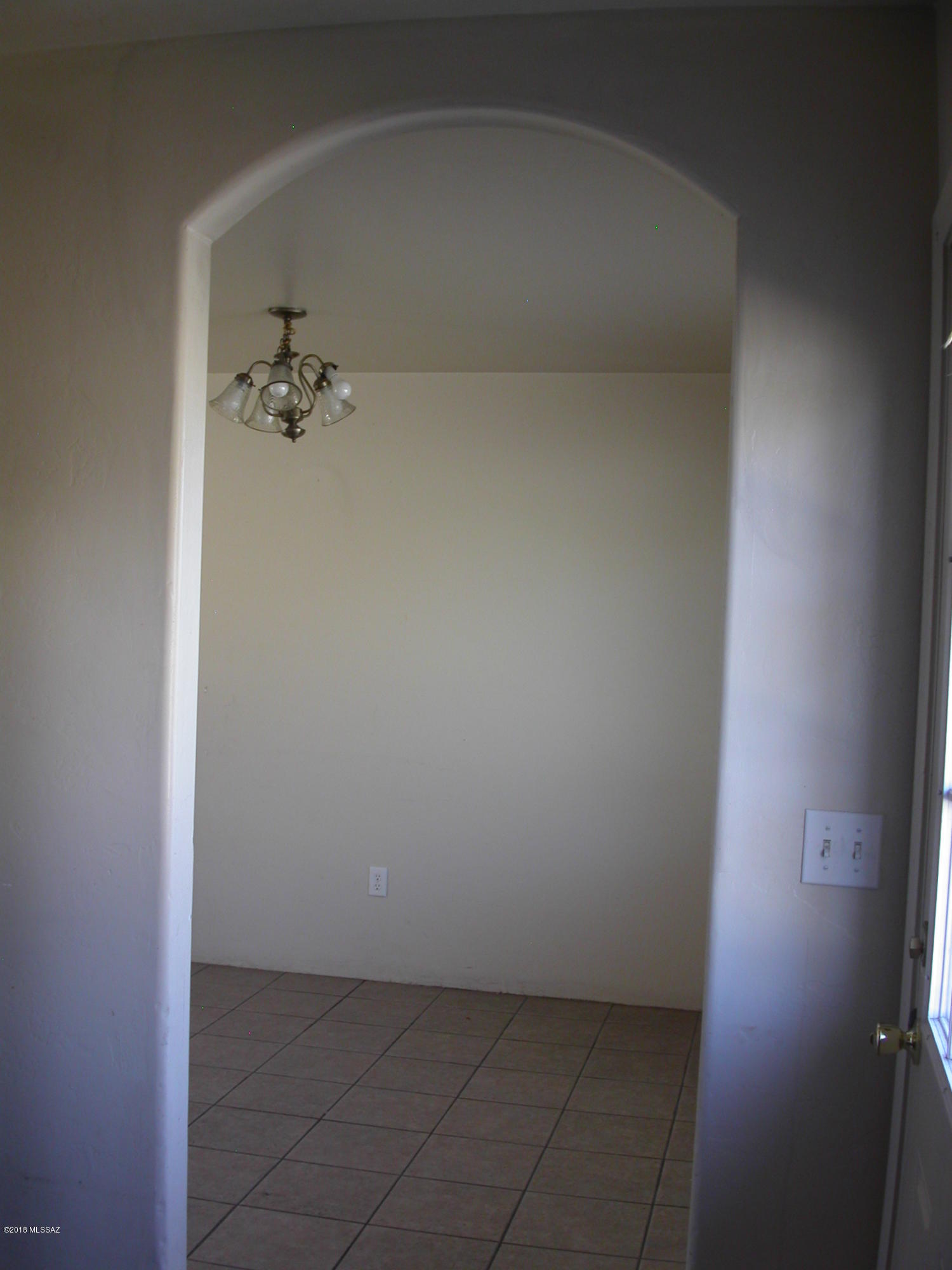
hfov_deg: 37.7
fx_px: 1393
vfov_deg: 49.0
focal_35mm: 38
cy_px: 635
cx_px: 476
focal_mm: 7.8
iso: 100
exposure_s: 1/45
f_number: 2.8
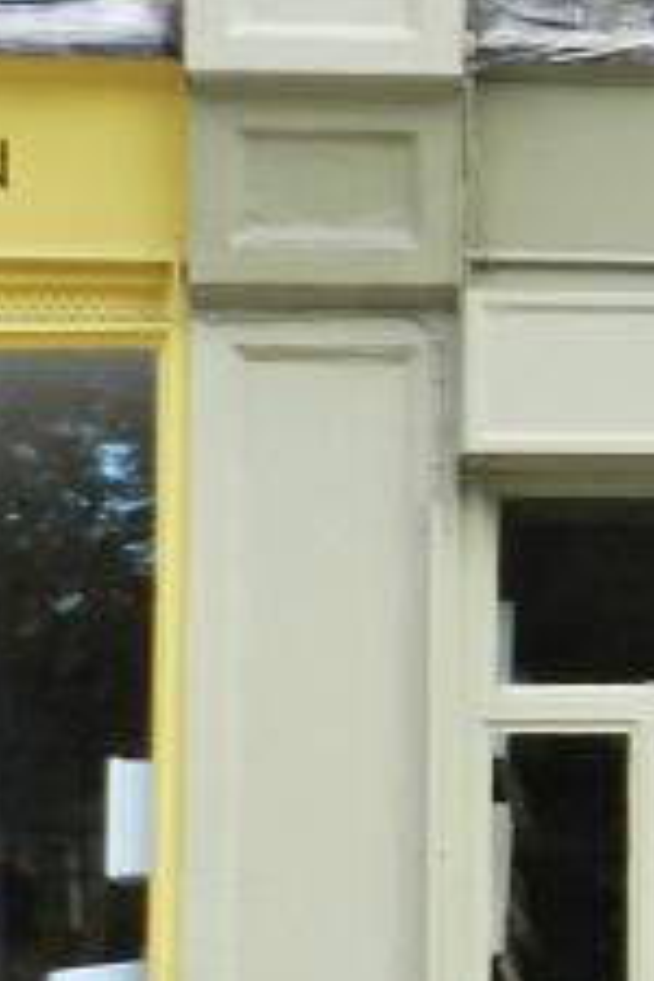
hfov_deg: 7.1
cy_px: 275
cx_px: 1709
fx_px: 4905
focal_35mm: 180
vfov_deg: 11.4
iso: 160
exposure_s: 1/200
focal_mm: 6.7
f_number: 4
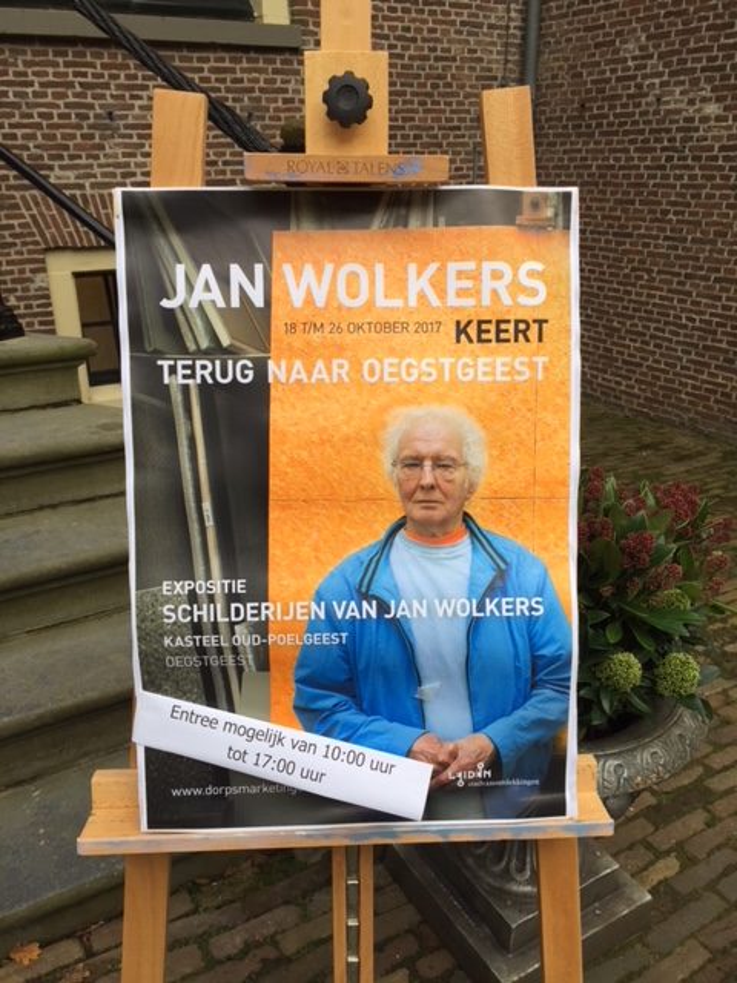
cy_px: 492
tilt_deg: -22.5
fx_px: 823
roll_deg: +0.0
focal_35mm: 29
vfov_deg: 61.7
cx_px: 368
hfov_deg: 48.2
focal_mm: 4.15
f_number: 2.2
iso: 32
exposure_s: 1/107
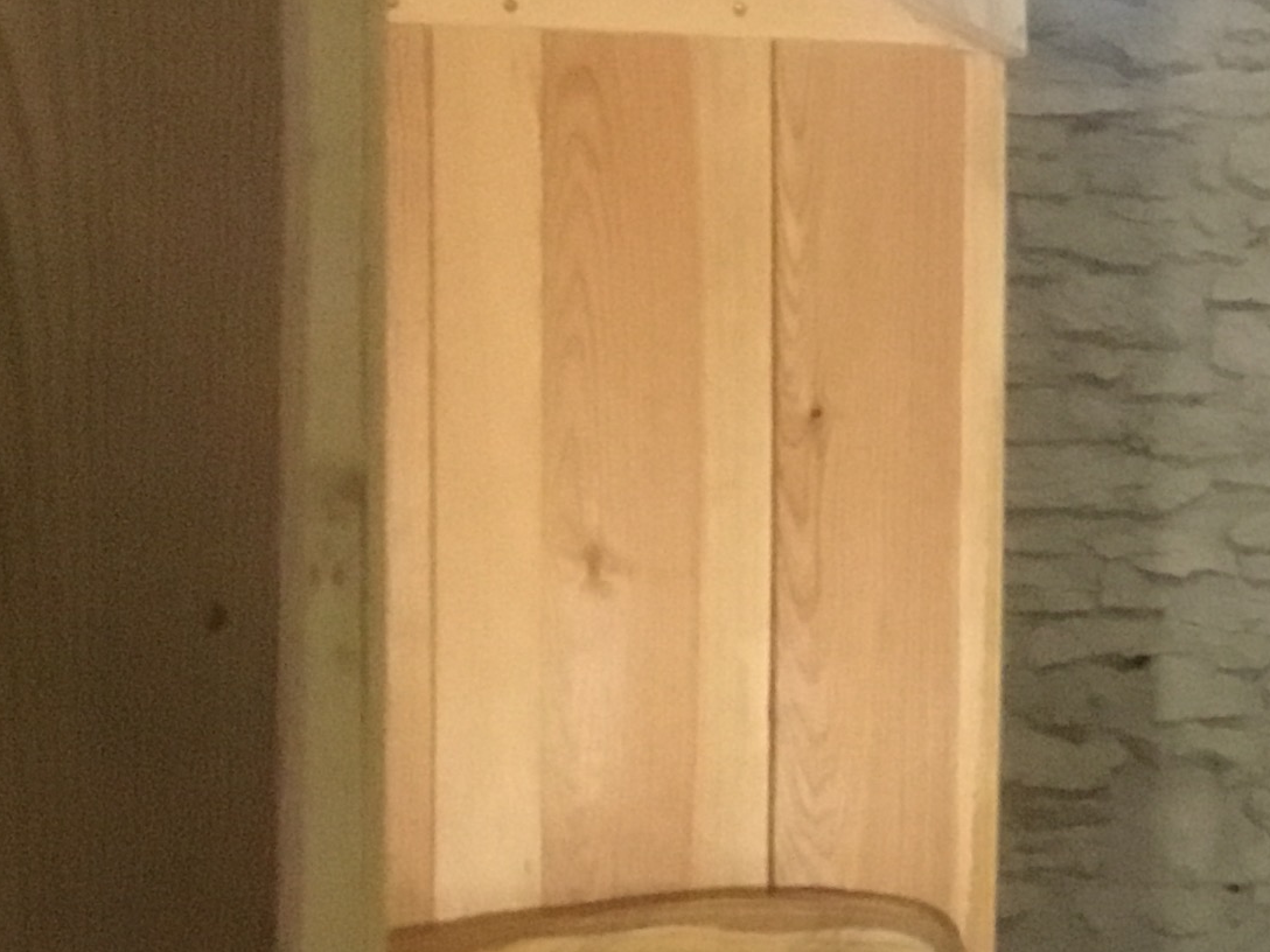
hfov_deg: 19.2
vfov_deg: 15.9
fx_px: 3412
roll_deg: -0.1
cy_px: 581
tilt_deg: -3.8
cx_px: 1742
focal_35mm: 93
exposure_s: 1/17
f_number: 2.4
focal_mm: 3.3
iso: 320
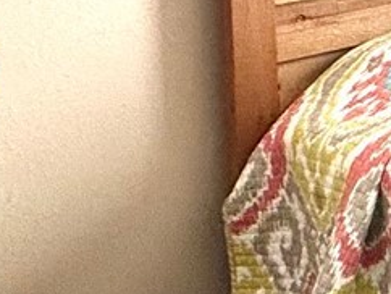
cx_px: 1013
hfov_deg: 12.5
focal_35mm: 111
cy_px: -165
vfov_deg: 12.6
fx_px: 1255
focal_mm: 2.22
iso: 64
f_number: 2.2
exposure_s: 1/99
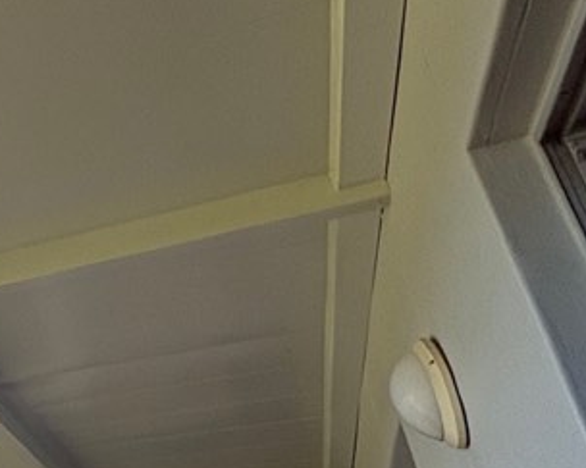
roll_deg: -2.3
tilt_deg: +25.4
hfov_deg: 23.0
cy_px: 299
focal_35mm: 54
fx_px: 936
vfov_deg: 28.0
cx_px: -414
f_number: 2.2
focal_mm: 2.22
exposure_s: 1/435
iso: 64
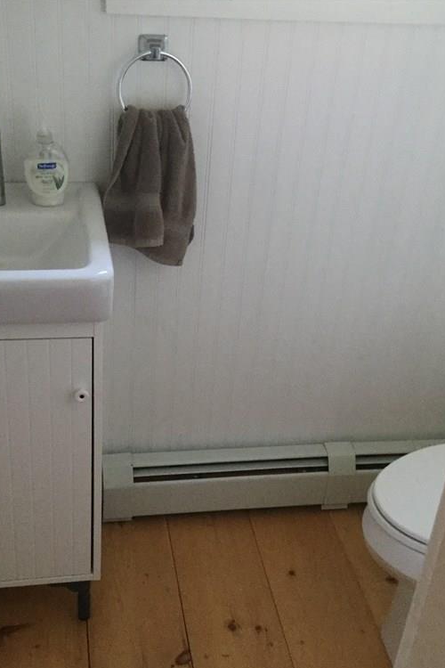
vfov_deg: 44.5
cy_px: 339
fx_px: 816
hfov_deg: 30.5
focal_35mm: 44
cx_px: 192
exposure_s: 1/30
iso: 250
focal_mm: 3.3
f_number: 2.4
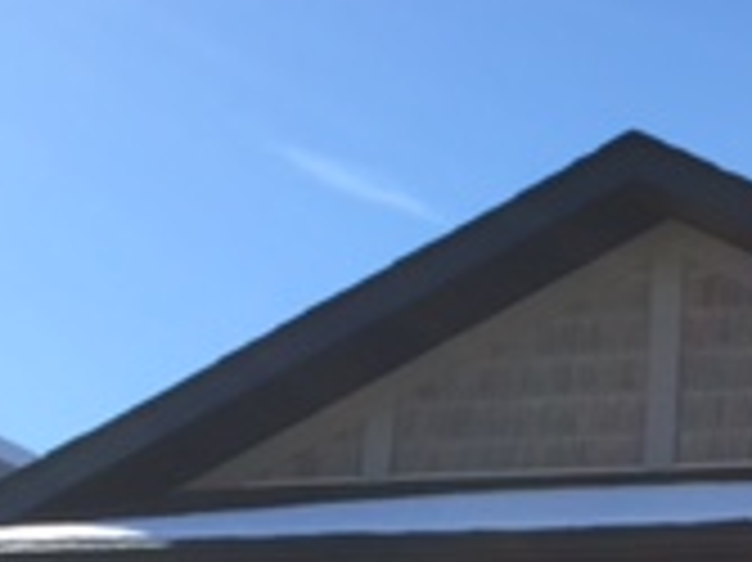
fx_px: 2410
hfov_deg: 16.6
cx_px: 1031
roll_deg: -0.7
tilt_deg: +8.3
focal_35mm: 111
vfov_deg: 12.7
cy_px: 823
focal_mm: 4.15
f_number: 2.2
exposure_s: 1/1464
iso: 32
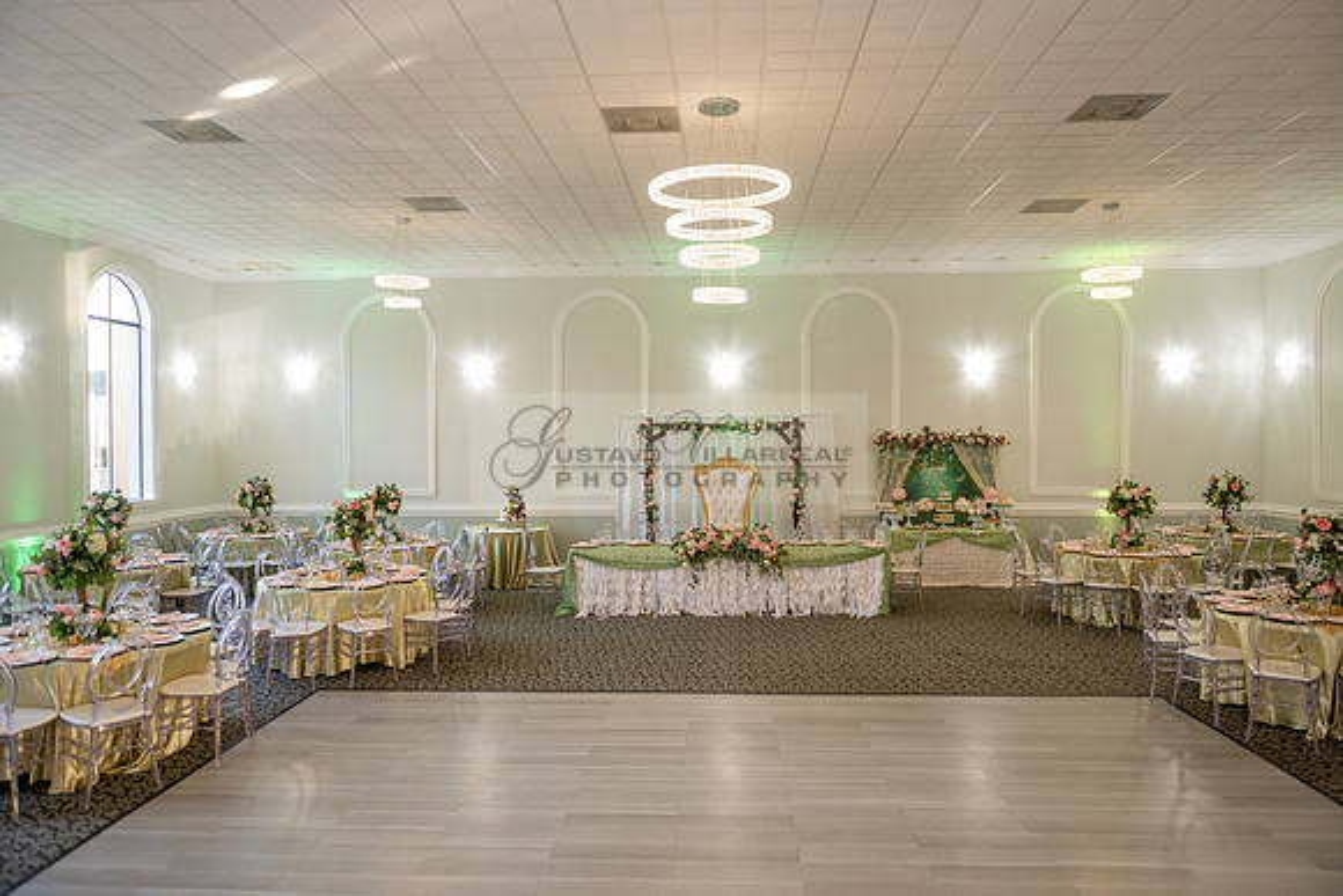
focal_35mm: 24
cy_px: 448
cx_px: 672
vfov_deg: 53.2
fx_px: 896
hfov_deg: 73.7
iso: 640
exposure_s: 1/100
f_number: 2.8
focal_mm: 24
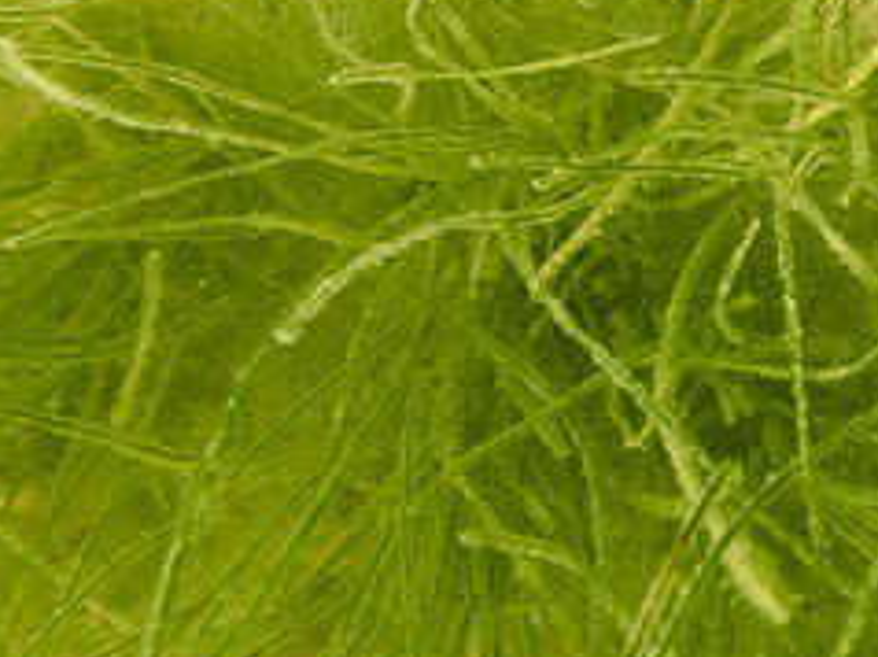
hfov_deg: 31.3
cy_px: -50
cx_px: 620
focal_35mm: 61
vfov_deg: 22.7
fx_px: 1546
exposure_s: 1/100
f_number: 2.8
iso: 100
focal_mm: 4.5
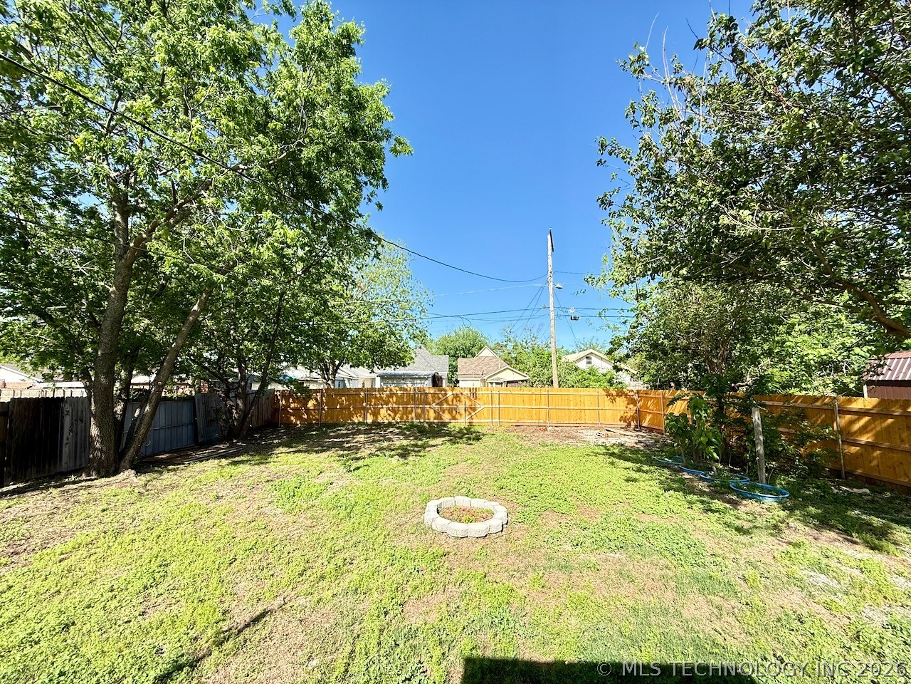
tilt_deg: +6.0
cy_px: 342
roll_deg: -0.2
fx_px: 368
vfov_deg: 85.7
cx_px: 456
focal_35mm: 14
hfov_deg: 102.1
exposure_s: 1/751
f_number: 2.2
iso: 64
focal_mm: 2.22
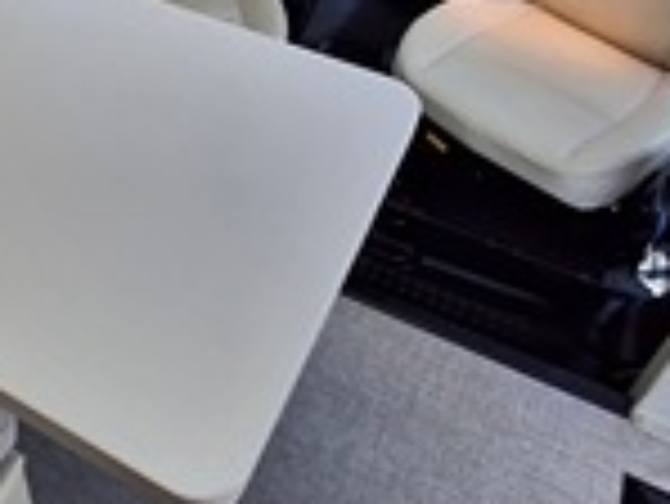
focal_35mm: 43
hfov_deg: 41.6
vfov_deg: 32.6
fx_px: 833
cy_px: 94
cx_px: 117
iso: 40
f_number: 2.2
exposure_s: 1/361
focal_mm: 1.64
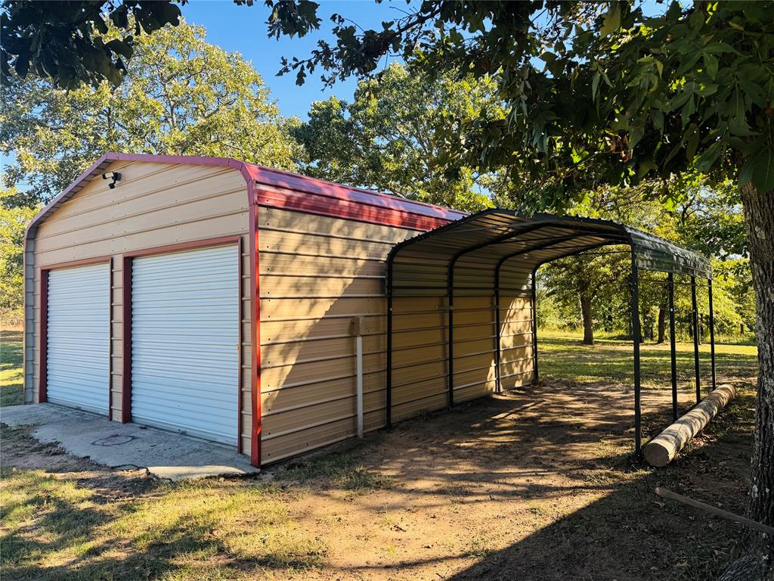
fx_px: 537
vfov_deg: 56.8
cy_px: 290
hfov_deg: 71.6
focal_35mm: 24
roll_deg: +1.5
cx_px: 387
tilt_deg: +2.4
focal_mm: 6.76
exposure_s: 1/707
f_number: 1.78
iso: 80
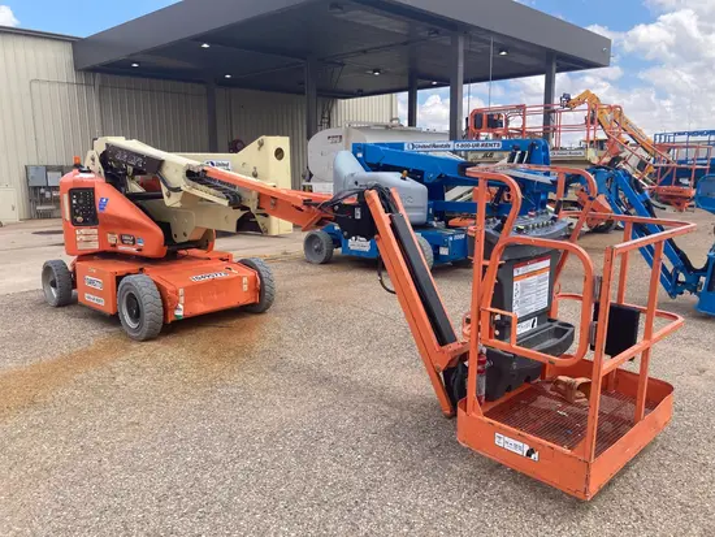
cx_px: 358
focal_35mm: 28
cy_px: 268
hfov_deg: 63.4
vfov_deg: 49.8
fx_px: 579
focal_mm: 3.99
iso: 20
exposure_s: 1/1350
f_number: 1.8
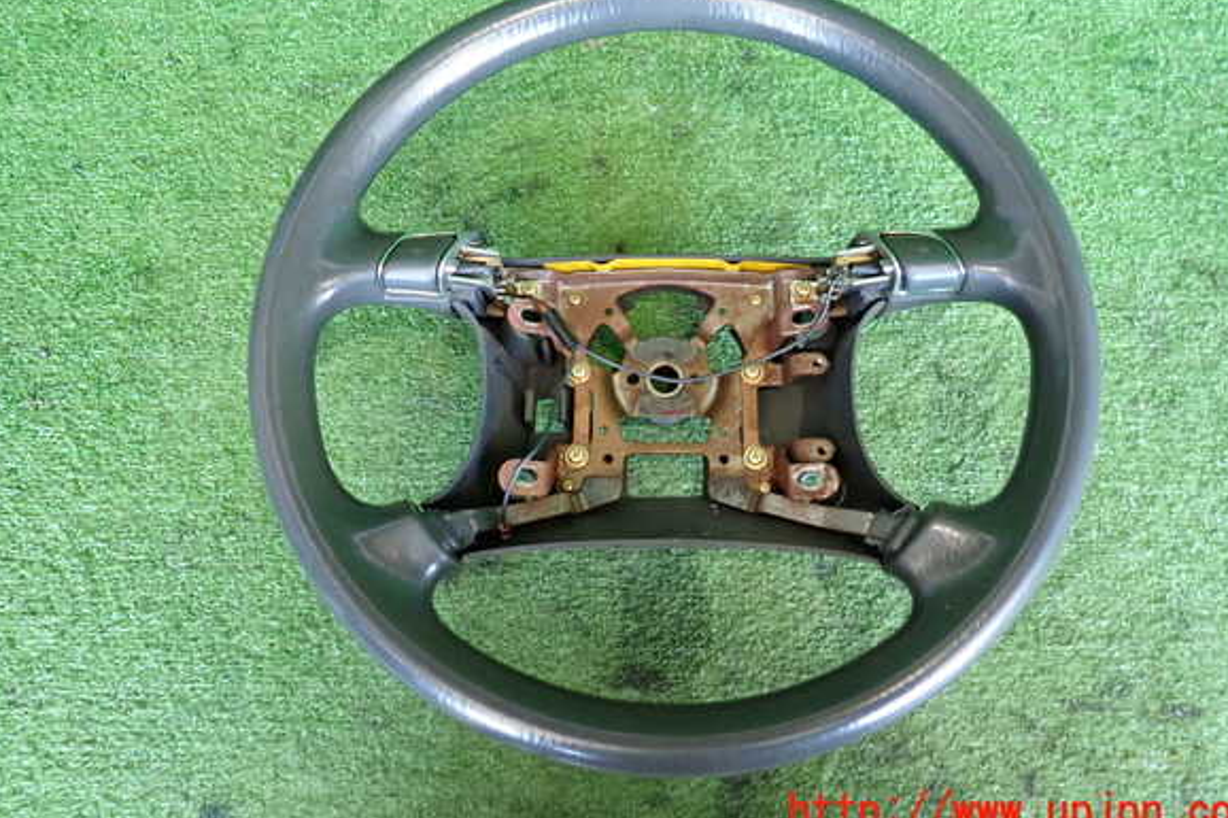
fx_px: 921
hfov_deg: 67.4
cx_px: 631
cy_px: 361
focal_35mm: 27
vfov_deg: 47.8
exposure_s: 1/30
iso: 320
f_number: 2
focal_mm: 4.5
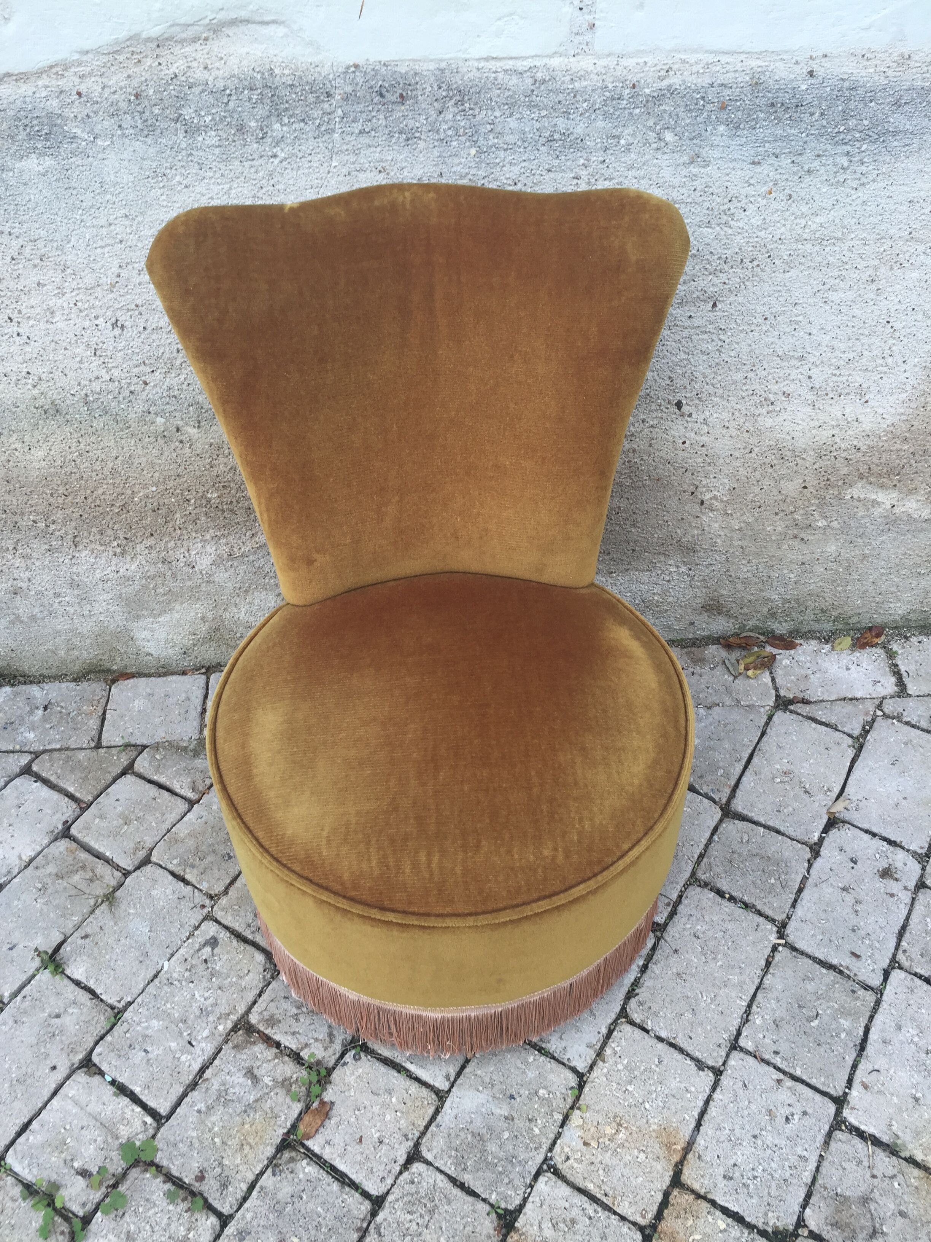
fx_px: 1040
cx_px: 466
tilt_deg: -42.5
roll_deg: +0.2
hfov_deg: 48.2
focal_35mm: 29
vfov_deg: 61.7
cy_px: 621
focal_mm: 4.15
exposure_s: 1/100
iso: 40
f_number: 2.2
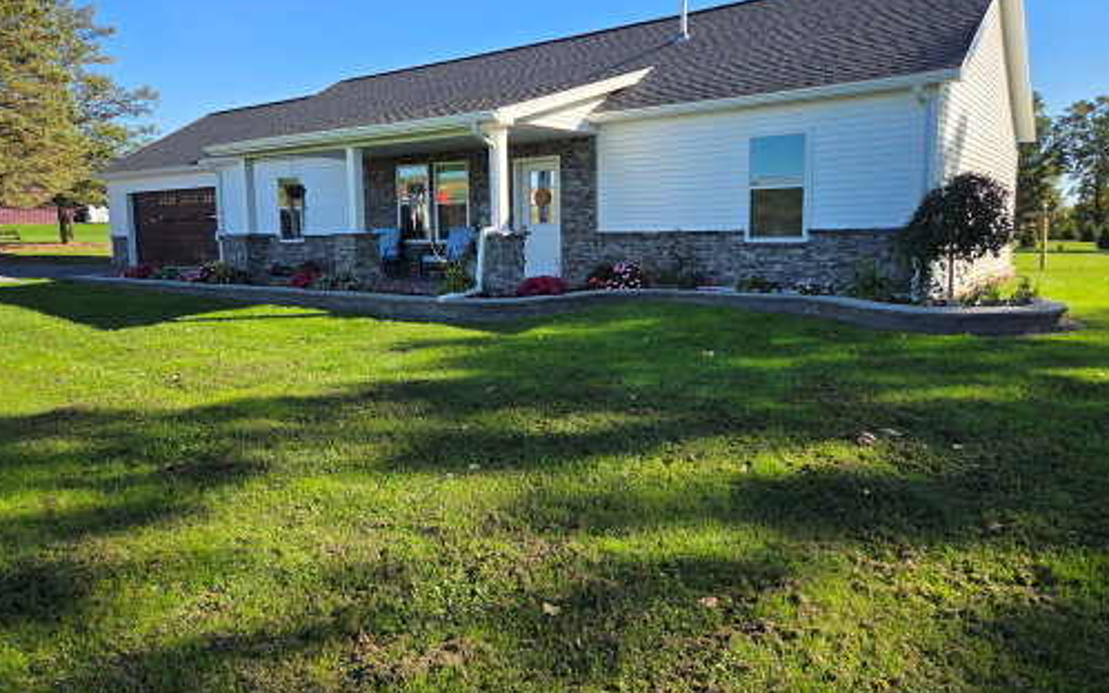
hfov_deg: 72.5
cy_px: 313
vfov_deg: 49.2
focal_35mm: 25
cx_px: 553
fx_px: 756
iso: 80
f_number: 1.8
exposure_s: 1/2969
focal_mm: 5.4
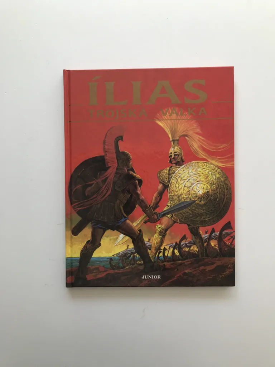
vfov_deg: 63.4
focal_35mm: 28
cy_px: 184
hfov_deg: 49.7
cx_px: 138
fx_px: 297
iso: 20
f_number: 1.8
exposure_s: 1/163
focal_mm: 3.99
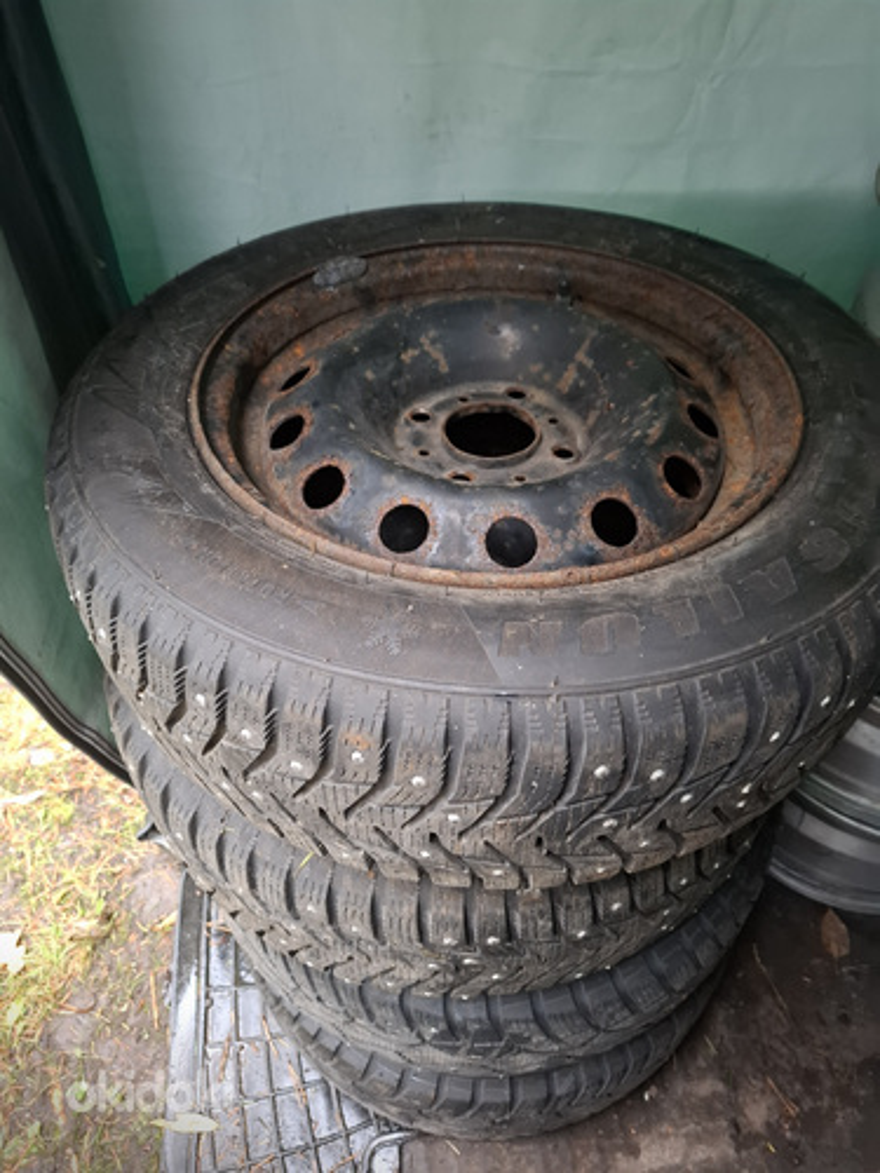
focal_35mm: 23
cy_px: 586
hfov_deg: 58.9
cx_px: 440
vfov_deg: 73.9
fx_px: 780
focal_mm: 5.54
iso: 400
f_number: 1.8
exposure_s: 1/25
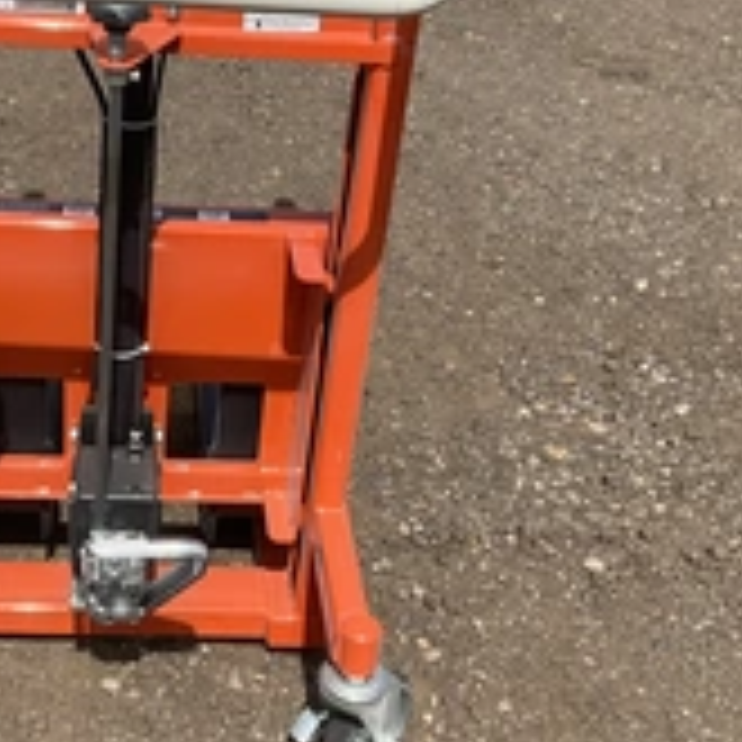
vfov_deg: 27.7
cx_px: 216
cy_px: 418
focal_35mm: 62
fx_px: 1504
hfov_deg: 27.5
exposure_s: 1/2058
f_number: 1.8
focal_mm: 3
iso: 25
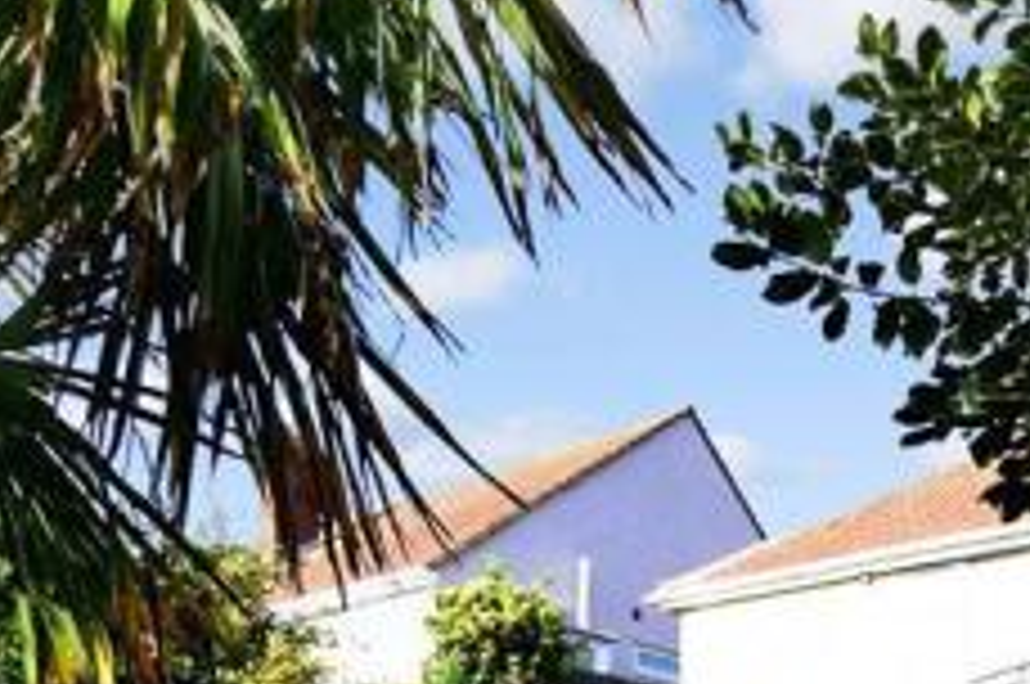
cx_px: 639
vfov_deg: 25.9
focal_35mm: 43
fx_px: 1229
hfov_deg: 45.1
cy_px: 920
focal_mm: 10
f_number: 8
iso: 400
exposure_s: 1/250
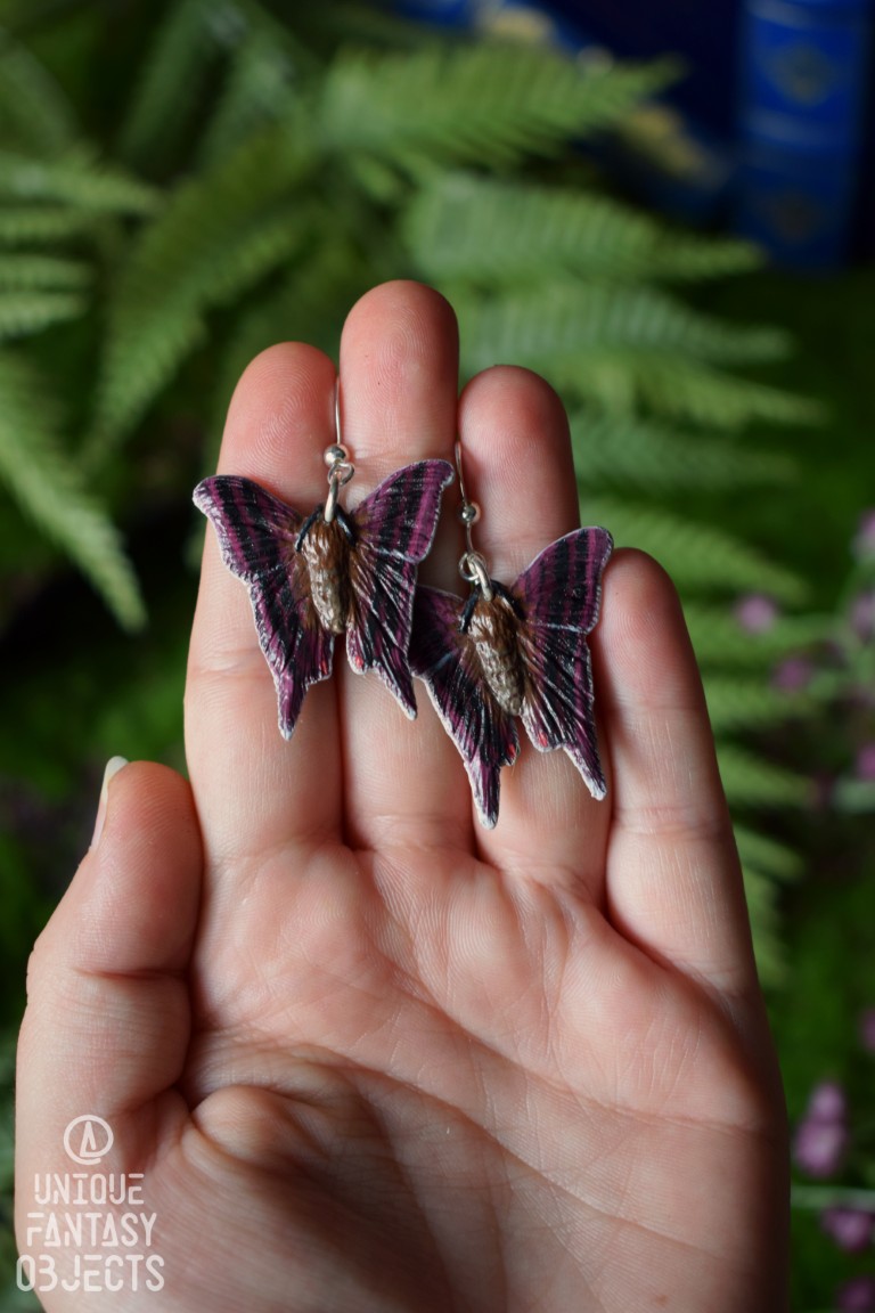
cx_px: 438
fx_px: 2297
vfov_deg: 31.9
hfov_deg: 21.6
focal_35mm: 63
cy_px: 656
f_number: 5
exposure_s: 1/100
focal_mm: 42
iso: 400
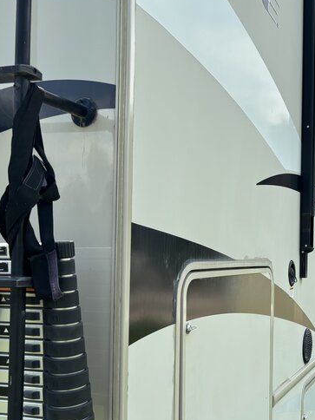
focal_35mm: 43
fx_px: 522
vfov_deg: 43.7
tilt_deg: +1.6
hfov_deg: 32.0
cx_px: 283
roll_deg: -1.0
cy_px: 248
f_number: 1.6
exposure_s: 1/1984
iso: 50
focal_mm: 5.96
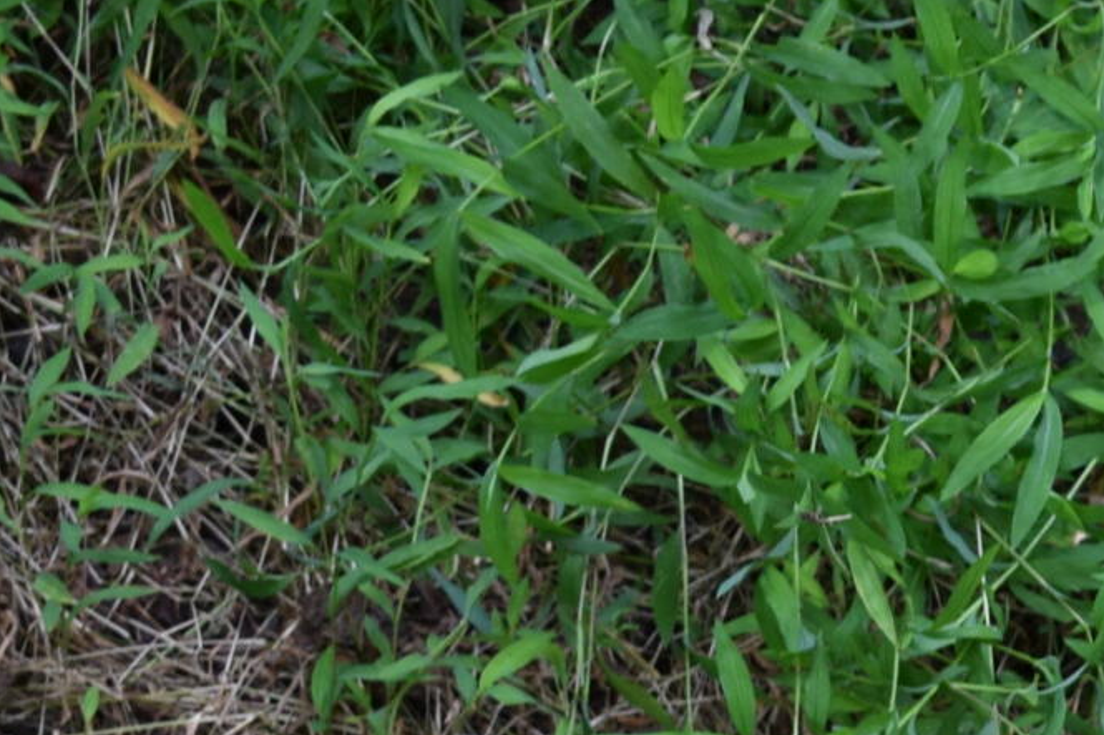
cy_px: 1616
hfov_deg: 9.9
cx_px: 2005
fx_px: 6017
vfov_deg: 6.7
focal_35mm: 196
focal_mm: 29
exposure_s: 1/60
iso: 400
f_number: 4.2
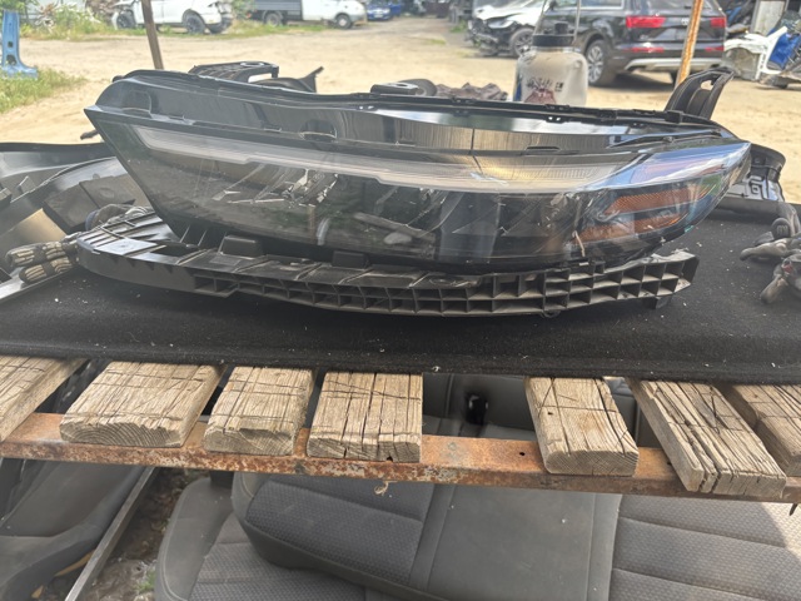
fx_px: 602
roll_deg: -1.3
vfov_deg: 53.1
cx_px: 400
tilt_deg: -25.6
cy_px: 300
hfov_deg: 67.3
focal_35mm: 26
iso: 50
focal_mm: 5.96
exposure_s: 1/217
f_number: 1.6
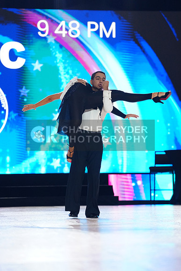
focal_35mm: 129
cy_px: 136
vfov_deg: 15.9
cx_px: 90
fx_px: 972
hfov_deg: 10.6
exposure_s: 1/500
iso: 2000
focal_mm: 129
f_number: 2.8
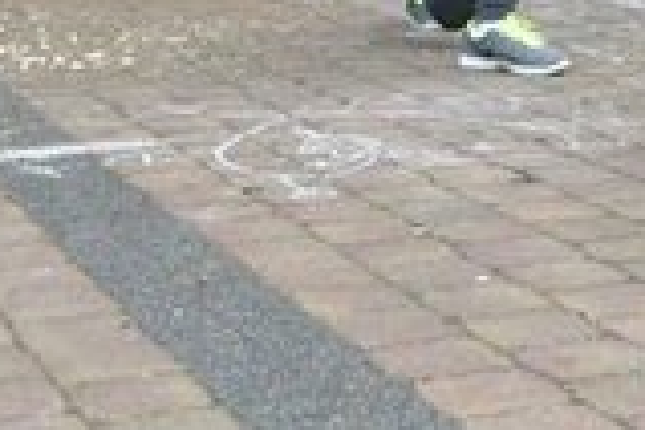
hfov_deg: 18.3
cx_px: 582
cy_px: -310
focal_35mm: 110
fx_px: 1971
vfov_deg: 11.6
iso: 200
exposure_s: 1/125
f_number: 4
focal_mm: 18
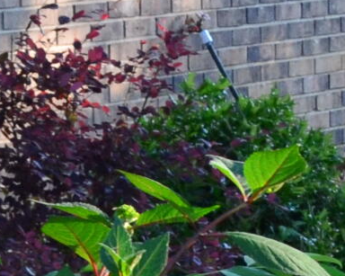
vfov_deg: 4.4
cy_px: 54
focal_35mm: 351
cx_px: 674
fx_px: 3583
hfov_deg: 5.4
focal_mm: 32
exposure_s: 1/40
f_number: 9
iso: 400
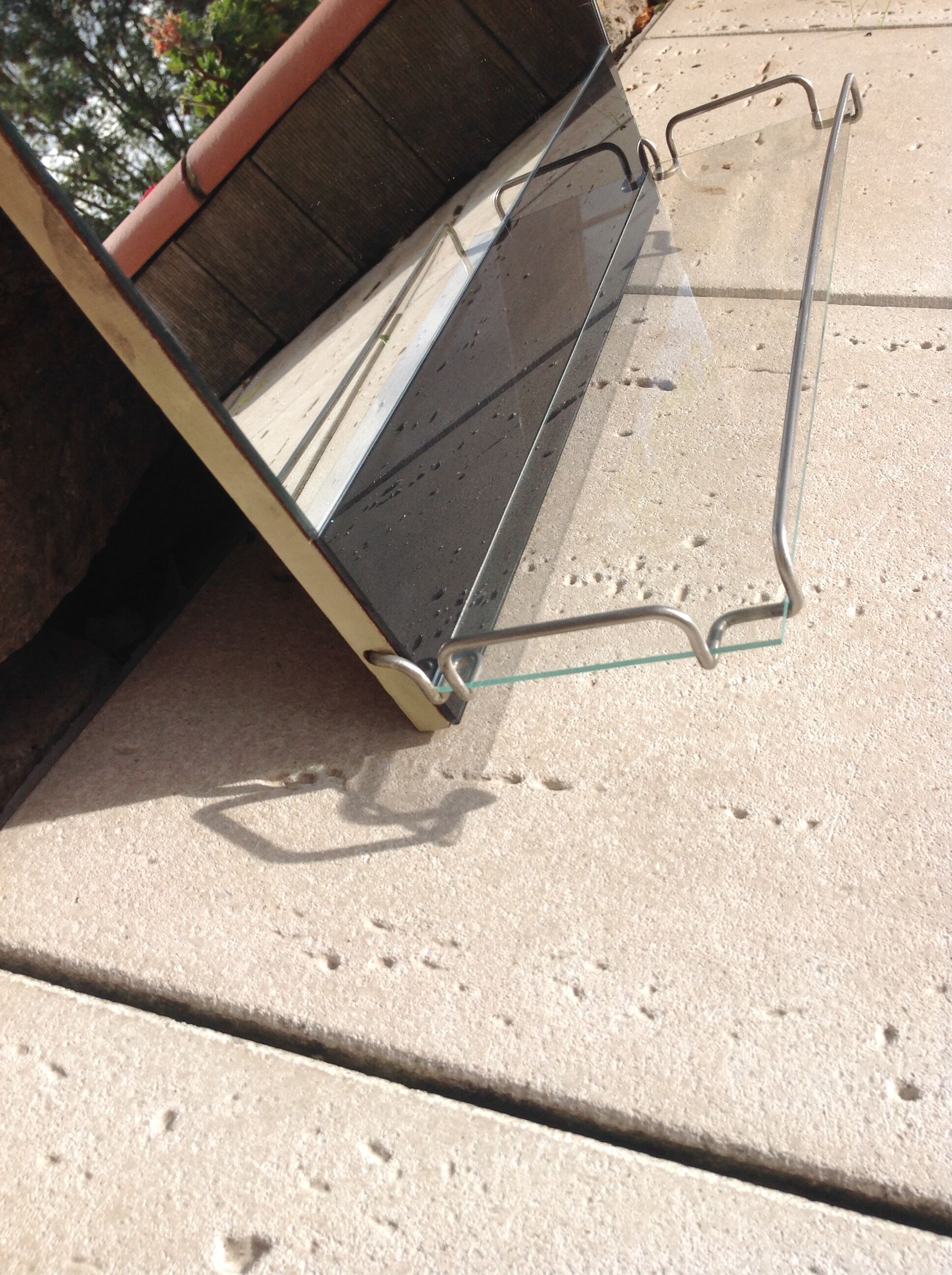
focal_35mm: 35
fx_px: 1287
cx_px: 476
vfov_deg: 52.7
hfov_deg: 40.6
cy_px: 638
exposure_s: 1/1374
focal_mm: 4.28
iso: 50
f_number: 2.4
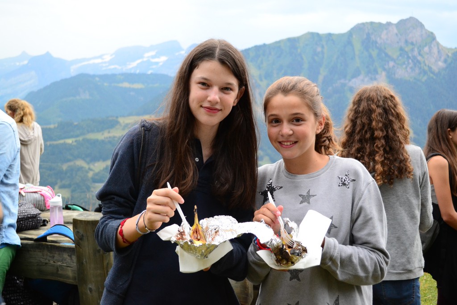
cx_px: 228
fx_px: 609
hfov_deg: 41.1
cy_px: 152
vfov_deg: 28.1
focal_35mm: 48
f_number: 4.8
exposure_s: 1/80
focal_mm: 32
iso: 1600
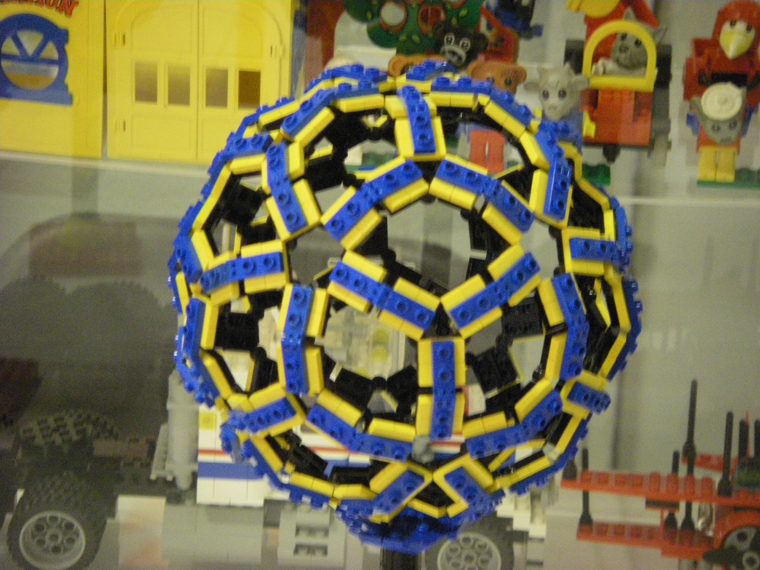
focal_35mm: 147
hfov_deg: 13.4
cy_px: 285
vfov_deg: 10.1
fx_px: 3227
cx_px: 380
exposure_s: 1/8
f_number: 4.3
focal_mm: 24.2
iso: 800
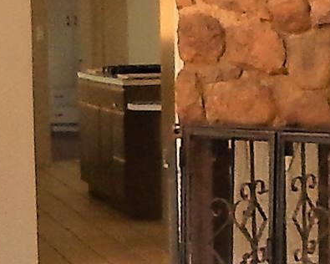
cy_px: 268
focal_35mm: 163
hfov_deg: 11.7
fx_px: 1592
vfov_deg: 9.4
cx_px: -29
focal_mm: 4
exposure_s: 1/200
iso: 125
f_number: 3
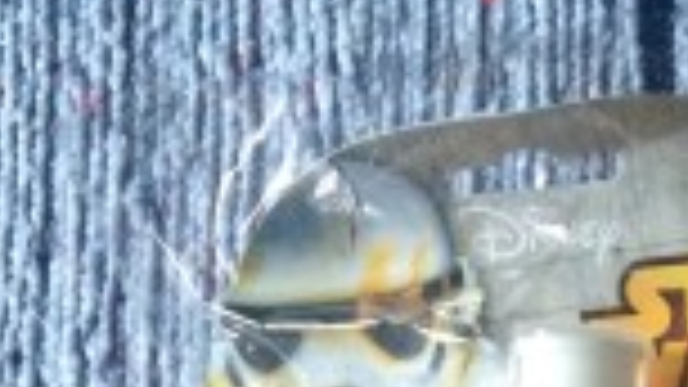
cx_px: 553
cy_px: 893
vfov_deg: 11.6
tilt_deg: -82.3
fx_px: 1605
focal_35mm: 88
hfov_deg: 23.8
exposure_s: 1/17
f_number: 2.2
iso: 320
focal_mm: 4.15
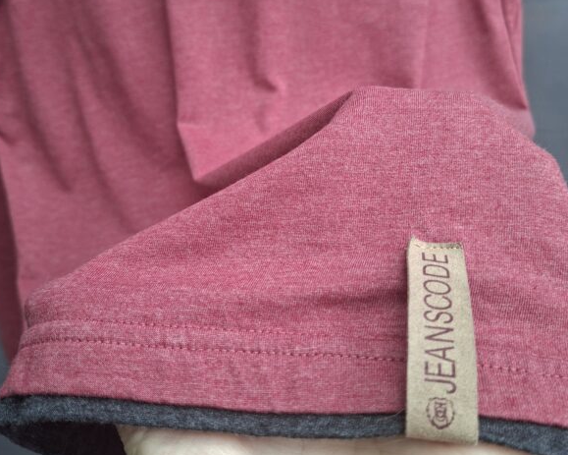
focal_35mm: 31
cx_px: 282
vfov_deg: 47.0
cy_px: 194
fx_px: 521
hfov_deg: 57.2
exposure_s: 1/100
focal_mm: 5.54
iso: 125
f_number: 1.8
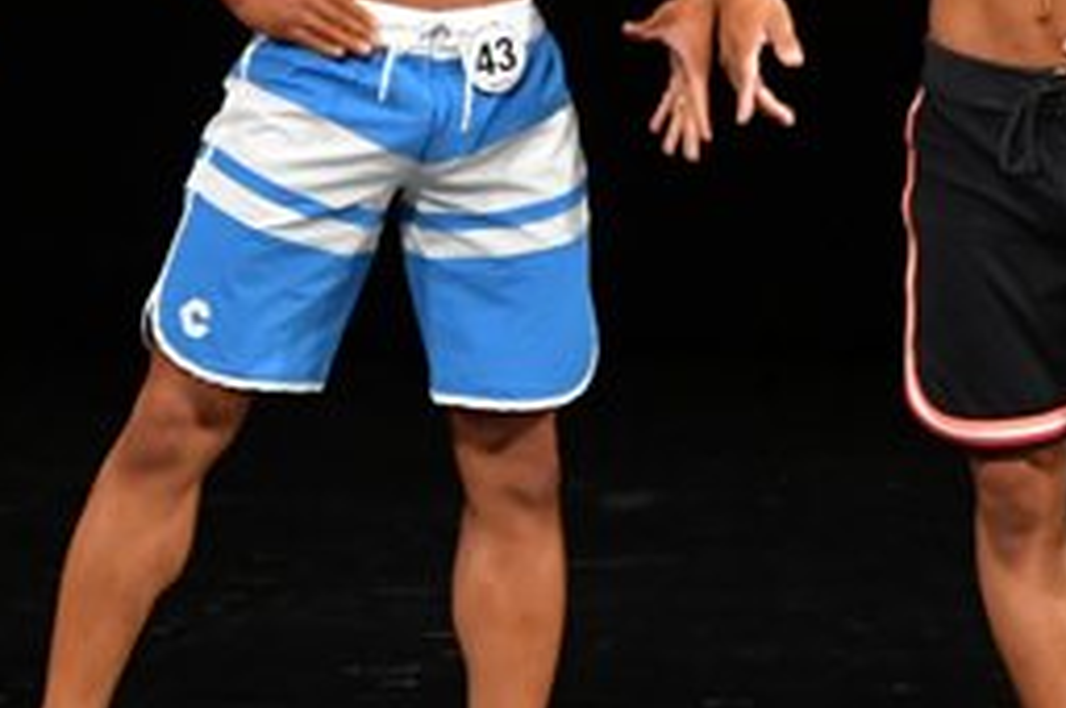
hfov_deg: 2.7
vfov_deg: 1.8
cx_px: -98
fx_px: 22831
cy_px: 92
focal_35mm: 772
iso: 3200
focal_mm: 170
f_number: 5.6
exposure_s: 1/400
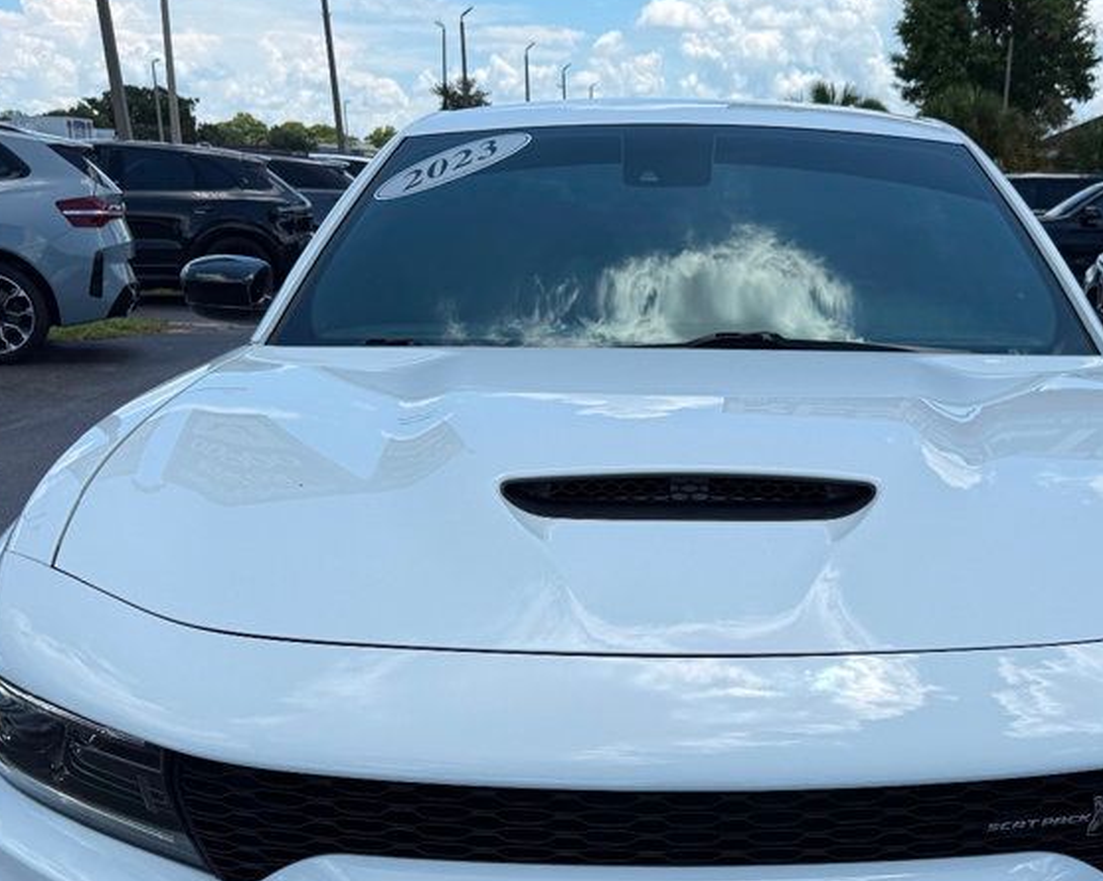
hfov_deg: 42.4
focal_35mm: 43
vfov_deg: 33.7
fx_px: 1403
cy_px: 729
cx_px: 729
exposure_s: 1/5714
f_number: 1.78
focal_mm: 6.76
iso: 80
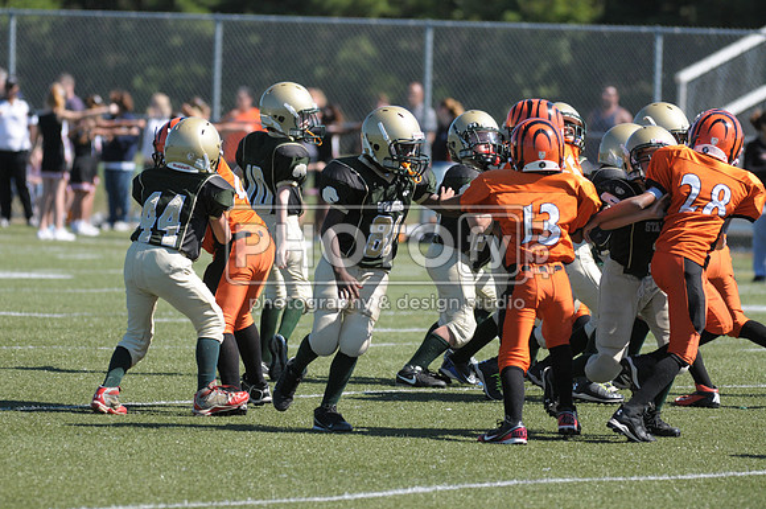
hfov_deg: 6.6
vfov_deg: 4.4
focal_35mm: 315
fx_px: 6693
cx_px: 383
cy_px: 254
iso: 640
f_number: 4
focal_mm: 210
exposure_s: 1/3200
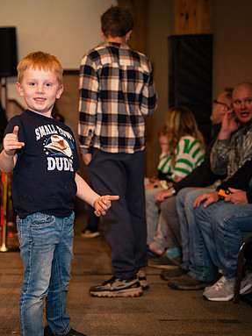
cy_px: 169
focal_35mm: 102
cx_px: 43
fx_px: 991
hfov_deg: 14.4
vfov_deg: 19.3
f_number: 3.2
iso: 1000
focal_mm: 70
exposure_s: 1/250
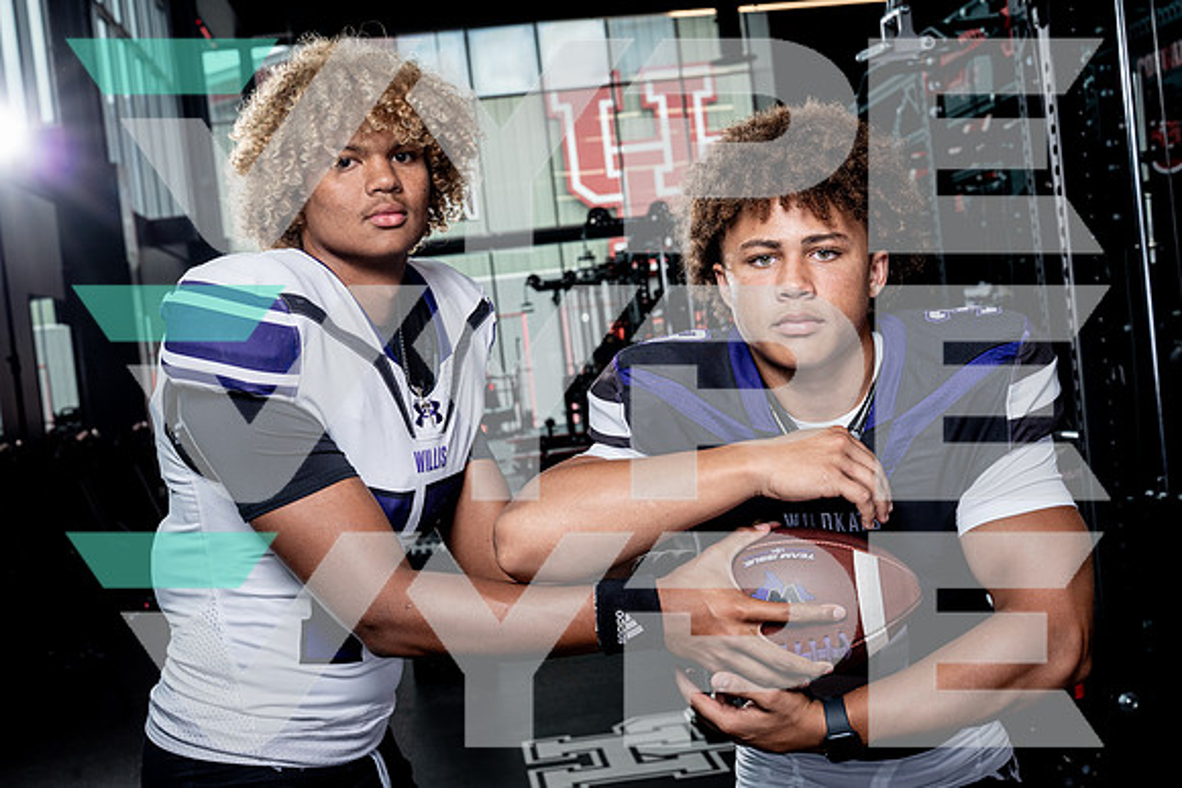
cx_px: 591
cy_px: 394
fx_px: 1642
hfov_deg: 39.6
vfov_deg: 27.0
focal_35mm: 50
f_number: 8
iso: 640
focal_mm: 50
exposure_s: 1/250
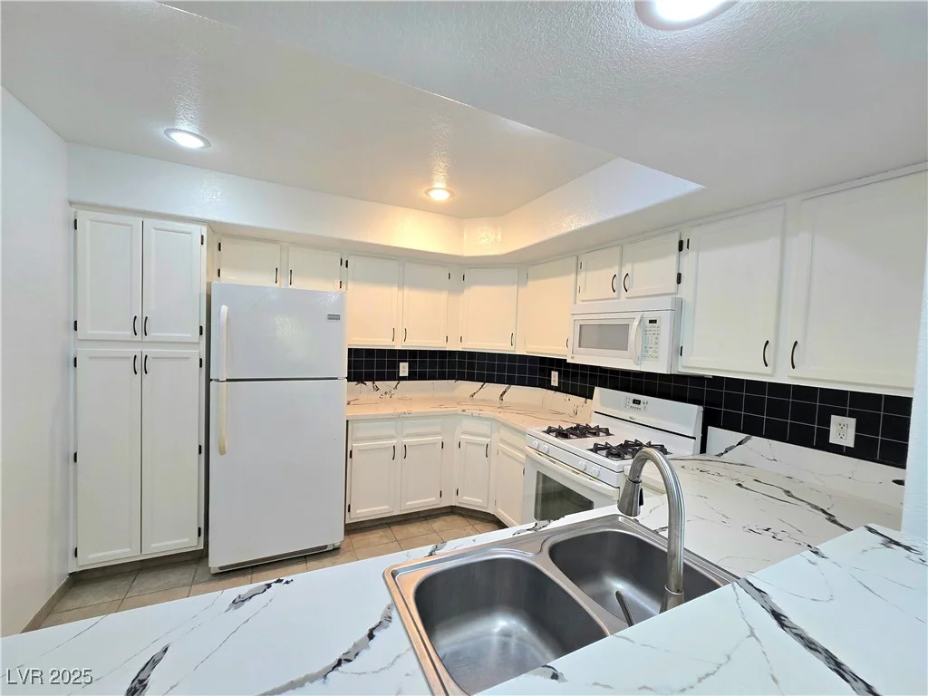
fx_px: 349
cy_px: 348
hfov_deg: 106.2
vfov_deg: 89.9
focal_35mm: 13
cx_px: 464
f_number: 2.2
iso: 160
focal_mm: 2.2
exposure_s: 1/60.2
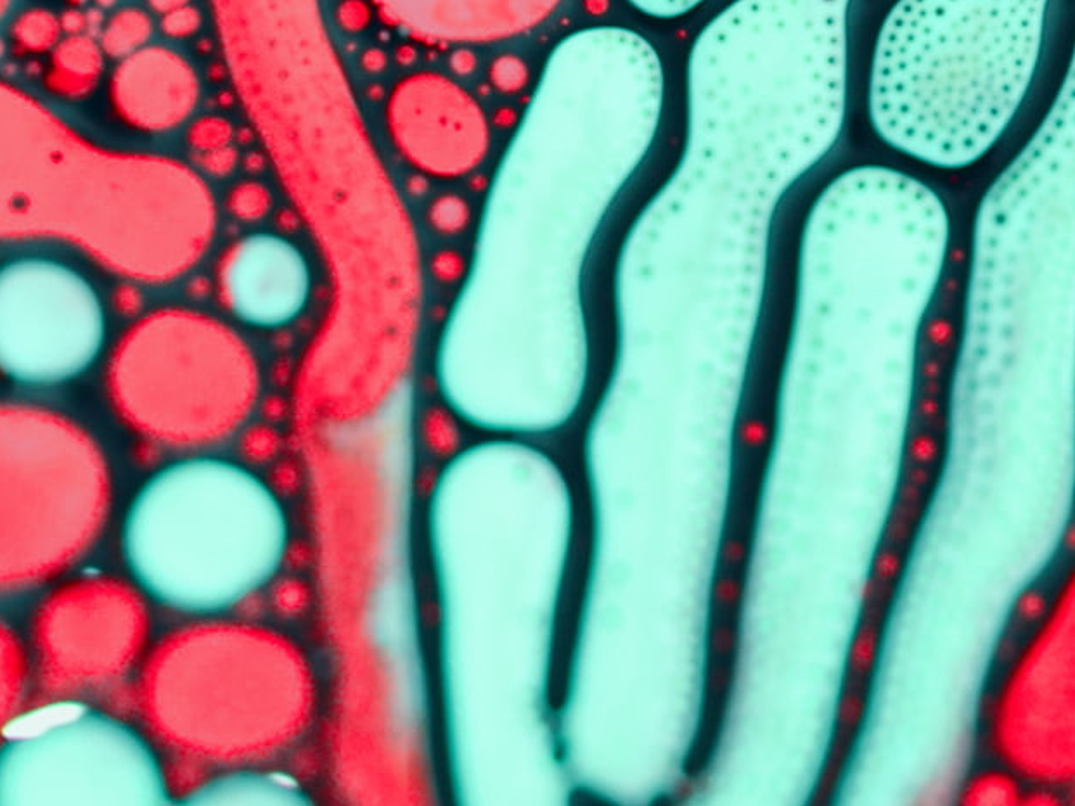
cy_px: -224
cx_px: 1077
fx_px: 24880
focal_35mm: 801
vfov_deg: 1.9
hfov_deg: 2.5
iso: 400
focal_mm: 90
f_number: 5.3
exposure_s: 1/4
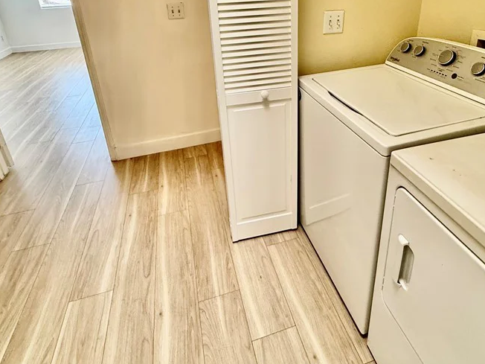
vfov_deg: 58.0
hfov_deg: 76.2
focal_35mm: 22
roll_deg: +3.2
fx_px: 308
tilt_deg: -19.7
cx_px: 263
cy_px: 92
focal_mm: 2.22
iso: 200
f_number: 2.2
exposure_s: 1/120
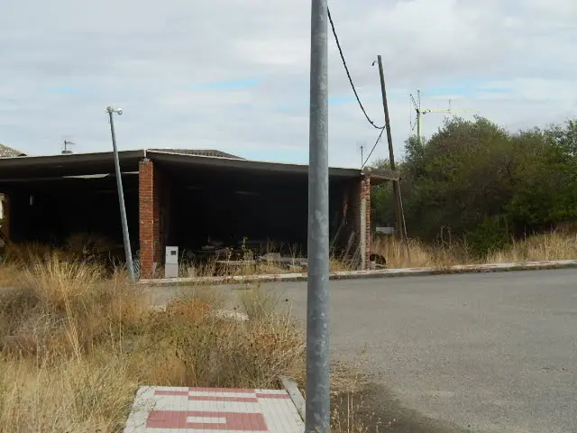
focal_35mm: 76
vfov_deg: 19.4
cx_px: 288
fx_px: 1267
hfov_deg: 25.7
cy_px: 216
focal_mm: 13.6
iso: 125
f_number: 4.4
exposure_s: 1/800
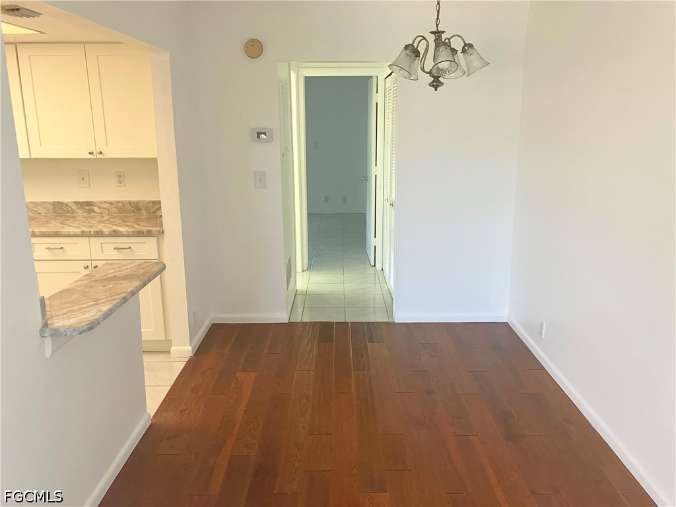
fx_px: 547
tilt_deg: -11.2
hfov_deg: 63.4
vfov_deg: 49.7
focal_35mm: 28
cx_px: 338
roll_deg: +2.0
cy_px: 254
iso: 80
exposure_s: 1/60
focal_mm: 3.99
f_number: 1.8
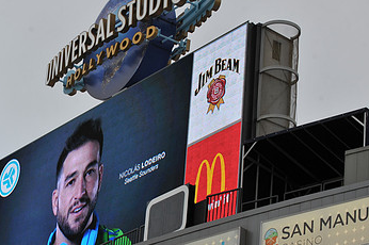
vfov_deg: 8.0
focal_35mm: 171
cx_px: 76
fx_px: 1751
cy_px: 152
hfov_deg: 12.0
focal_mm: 102
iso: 400
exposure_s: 1/200
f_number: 7.1
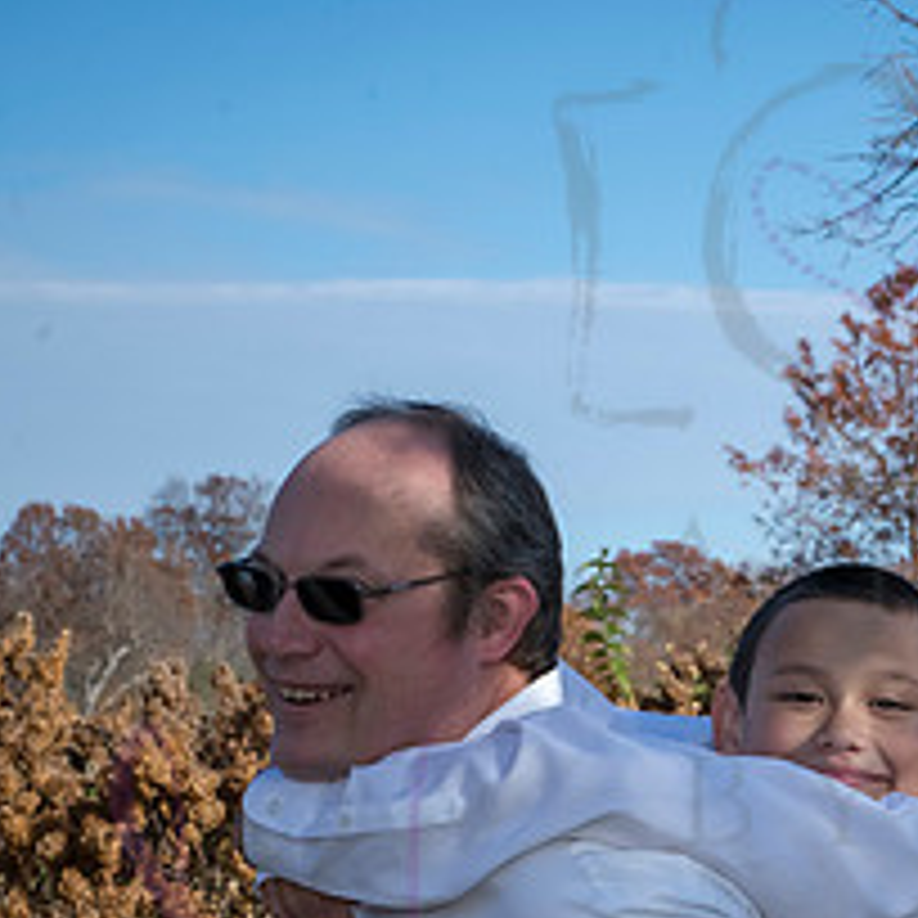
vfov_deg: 14.3
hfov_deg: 14.2
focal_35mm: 121
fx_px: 3630
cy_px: 790
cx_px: 868
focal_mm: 50
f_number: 13
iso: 400
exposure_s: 1/400
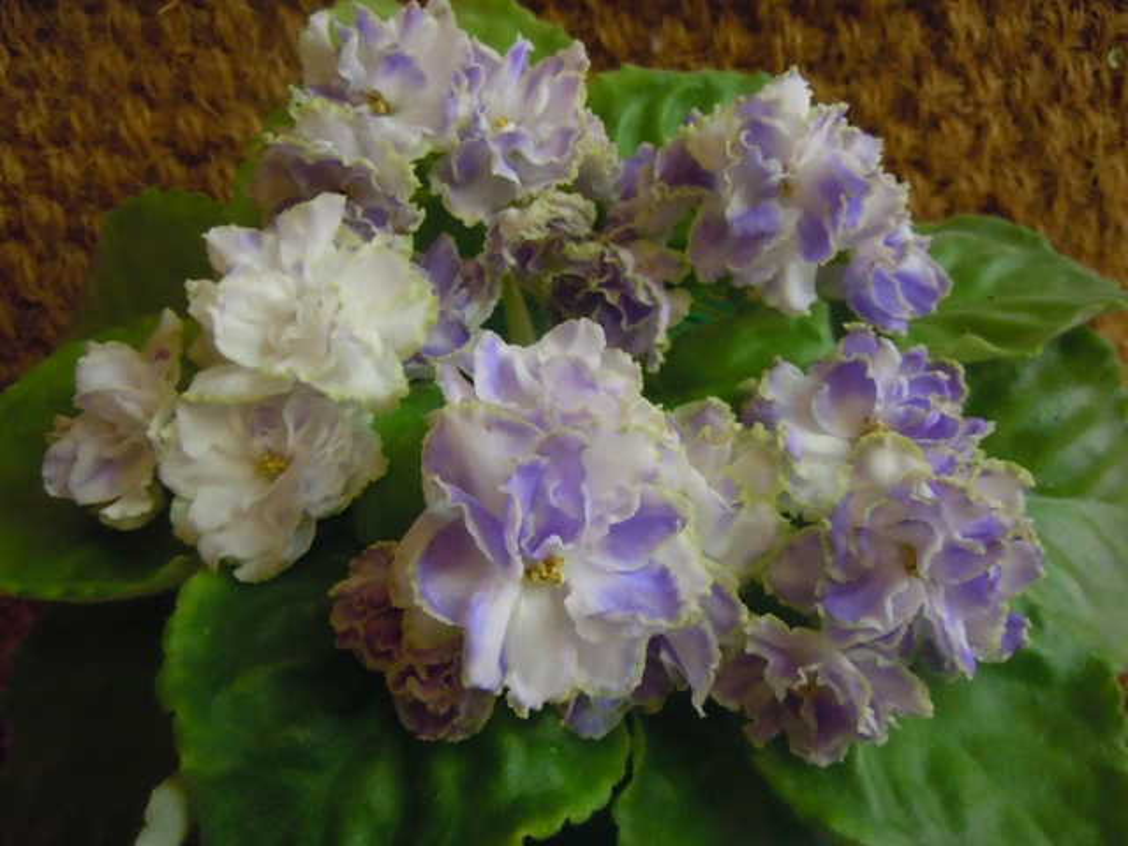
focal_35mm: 30
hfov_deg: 60.0
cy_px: 423
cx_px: 564
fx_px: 978
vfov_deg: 46.8
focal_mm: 5.4
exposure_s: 1/80
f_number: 3.5
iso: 800
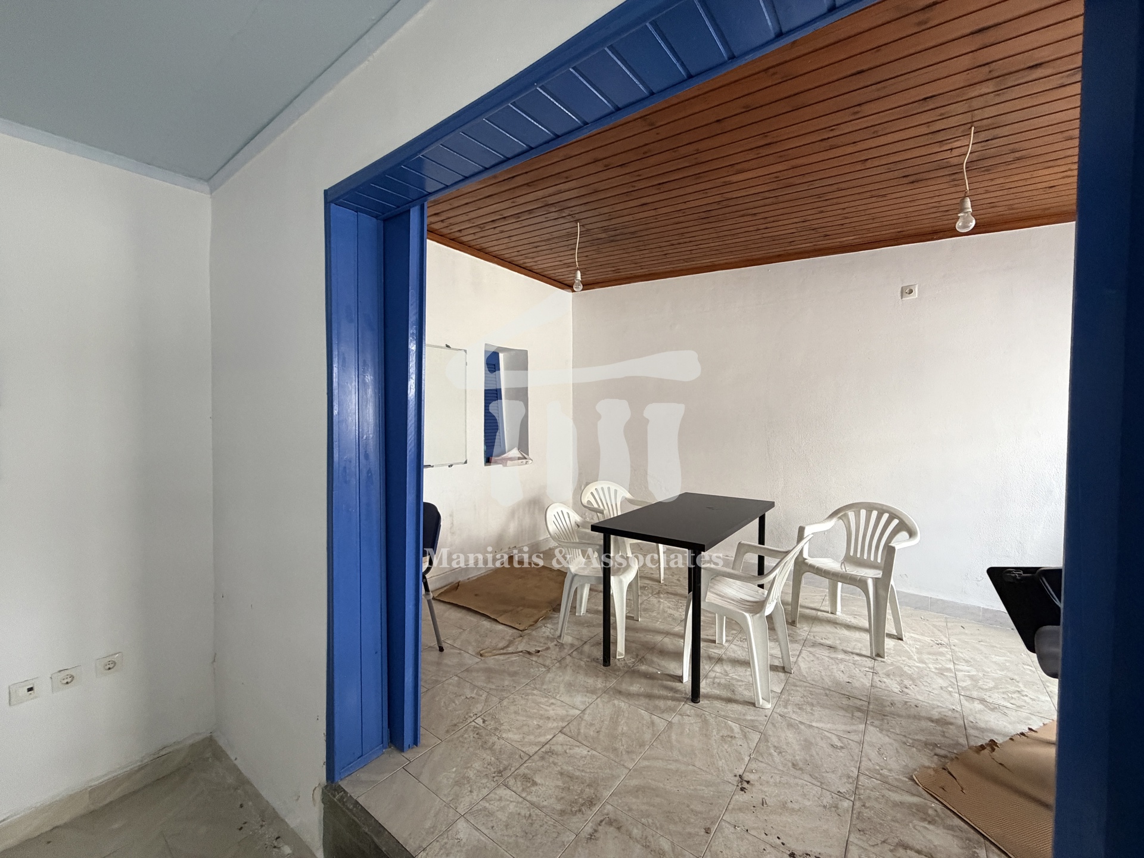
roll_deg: +0.1
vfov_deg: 85.7
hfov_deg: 102.1
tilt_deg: -2.4
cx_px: 572
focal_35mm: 14
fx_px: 463
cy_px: 429
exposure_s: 1/60
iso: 400
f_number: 2.2
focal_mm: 2.22
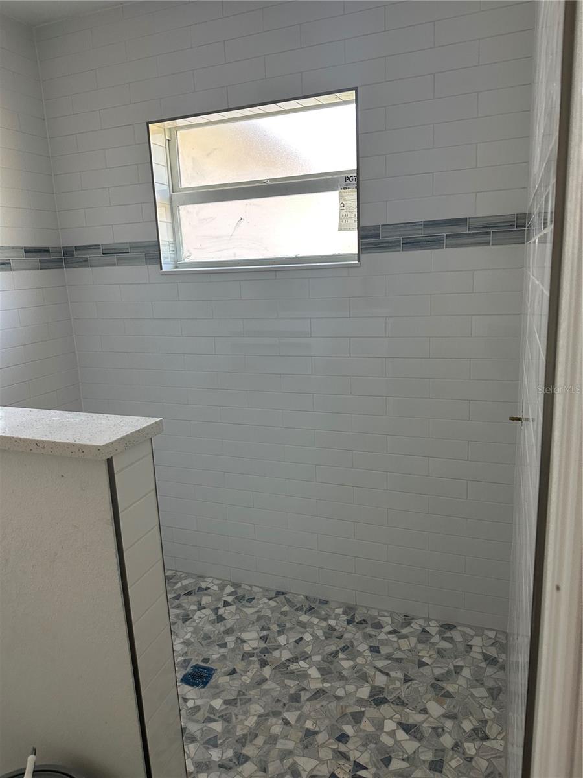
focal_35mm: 24
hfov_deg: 56.8
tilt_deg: -11.9
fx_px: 539
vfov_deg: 71.6
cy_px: 389
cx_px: 292
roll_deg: +2.4
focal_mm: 6.86
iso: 250
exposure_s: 1/86
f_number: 1.78
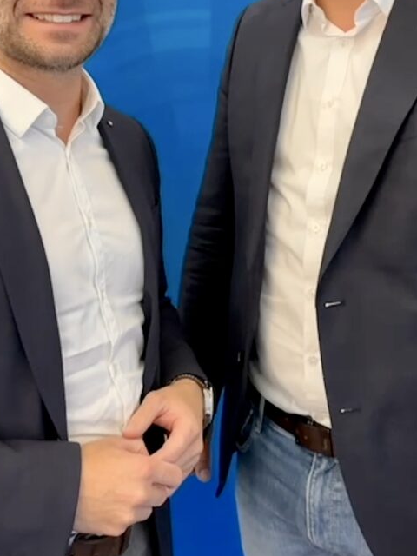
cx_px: 241
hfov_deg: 32.1
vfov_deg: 40.6
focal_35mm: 45
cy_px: 122
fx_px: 723
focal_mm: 6.86
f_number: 1.78
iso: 250
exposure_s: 1/50
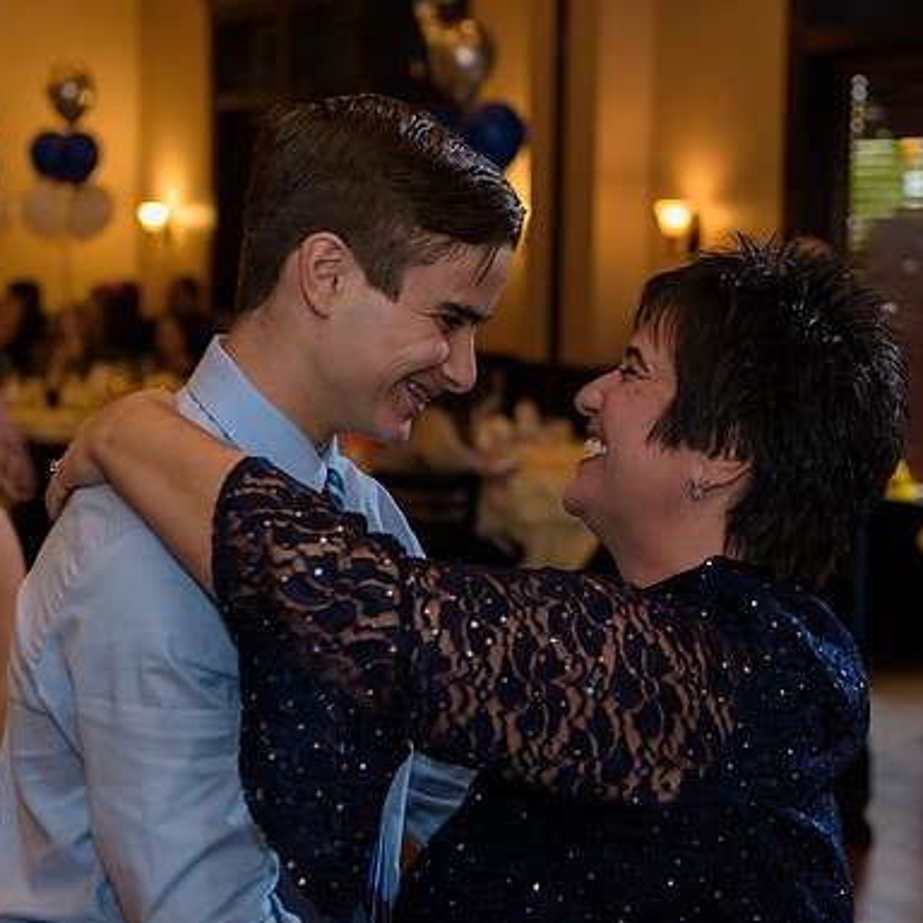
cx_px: 627
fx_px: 2323
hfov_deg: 22.4
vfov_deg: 22.5
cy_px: 463
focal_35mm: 77
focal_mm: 60
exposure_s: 1/125
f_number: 3.2
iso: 1250
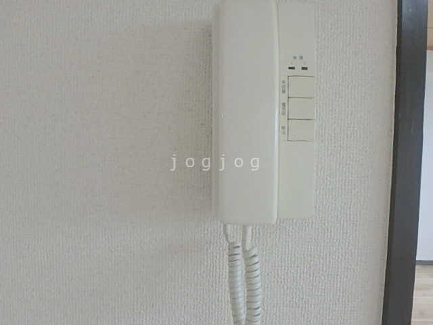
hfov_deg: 79.0
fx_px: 263
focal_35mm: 21
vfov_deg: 63.4
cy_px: 162
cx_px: 216
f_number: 3.5
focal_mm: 3.7
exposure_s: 1/60
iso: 200
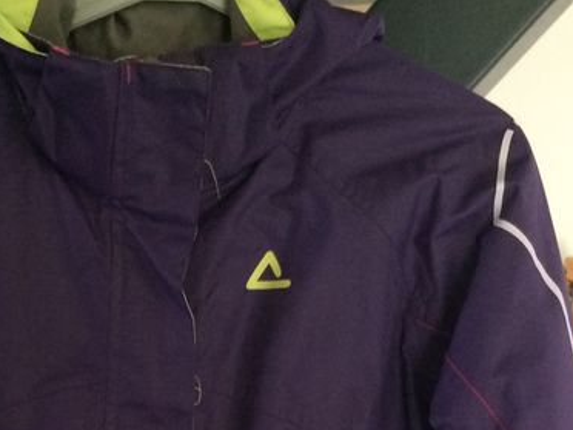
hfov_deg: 24.7
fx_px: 1291
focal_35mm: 78
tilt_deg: -11.9
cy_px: 527
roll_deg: -0.1
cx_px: 125
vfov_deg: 17.9
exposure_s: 1/20
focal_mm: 4.15
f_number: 2.2
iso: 250
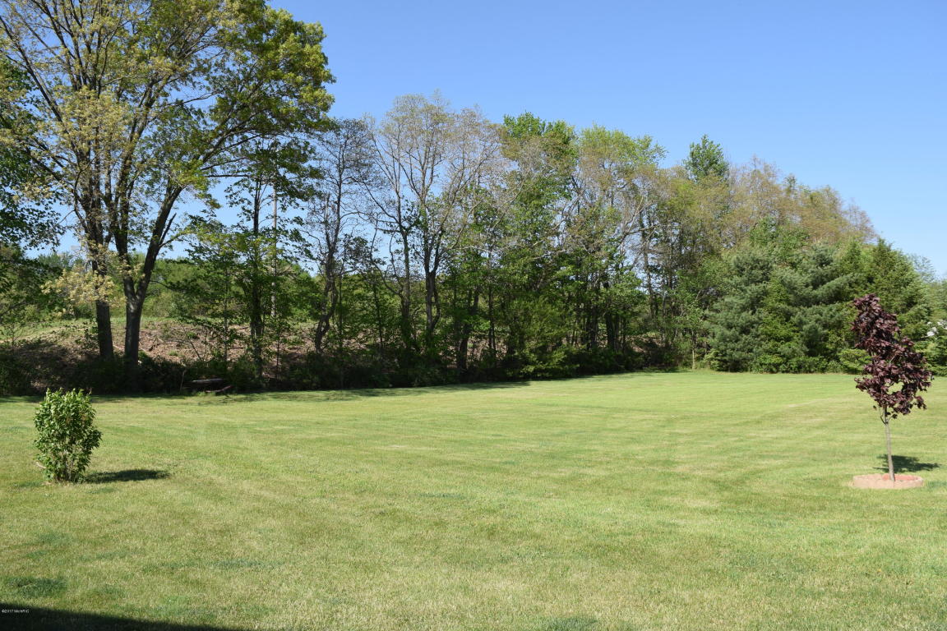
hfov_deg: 67.4
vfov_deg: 47.9
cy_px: 316
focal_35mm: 27
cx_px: 474
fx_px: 710
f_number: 9
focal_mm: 18
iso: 200
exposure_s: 1/320
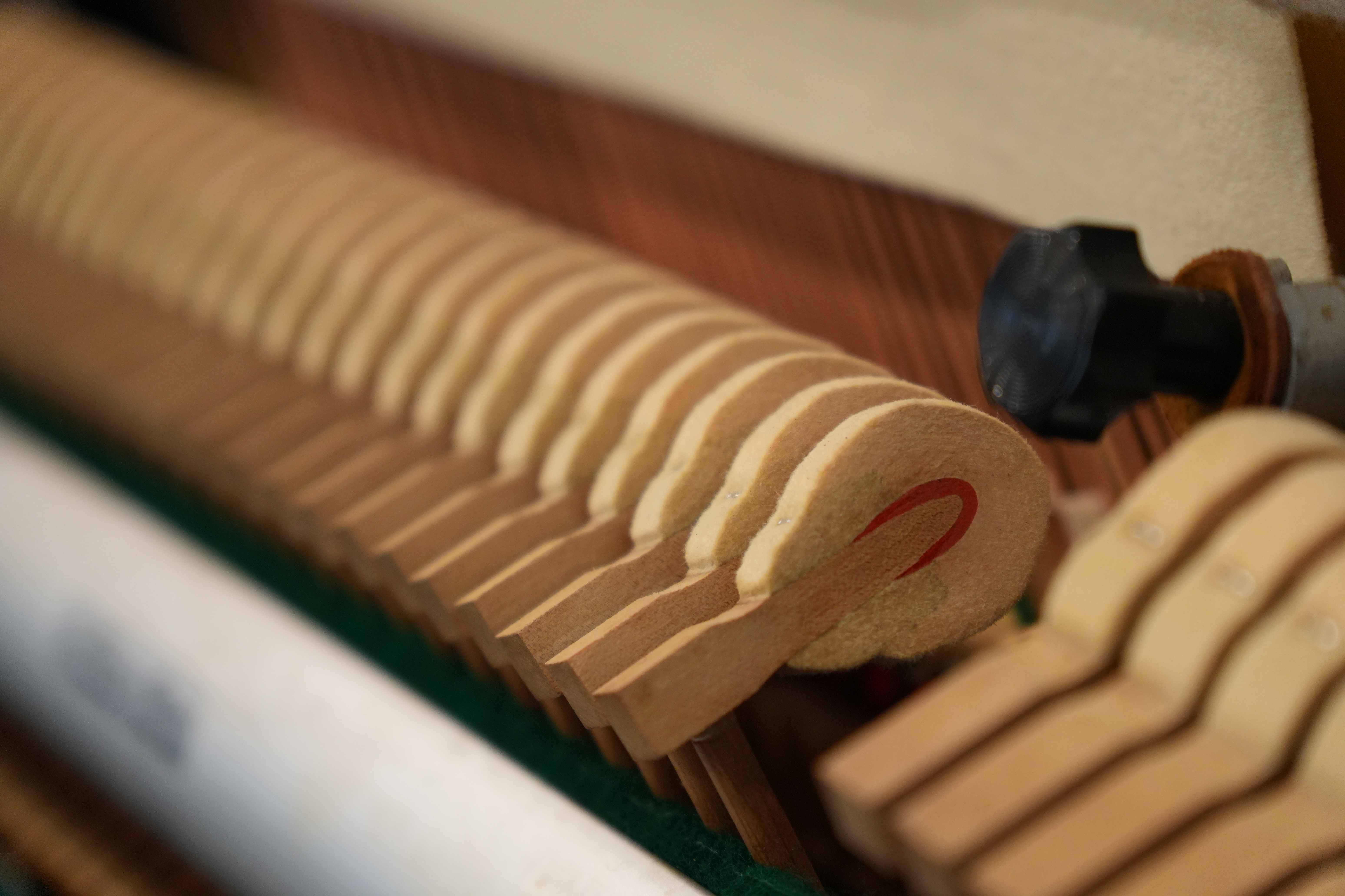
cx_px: 672
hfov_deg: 20.0
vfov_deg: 13.4
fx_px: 3811
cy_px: 448
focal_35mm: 102
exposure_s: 1/160
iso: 2000
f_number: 2.8
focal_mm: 68
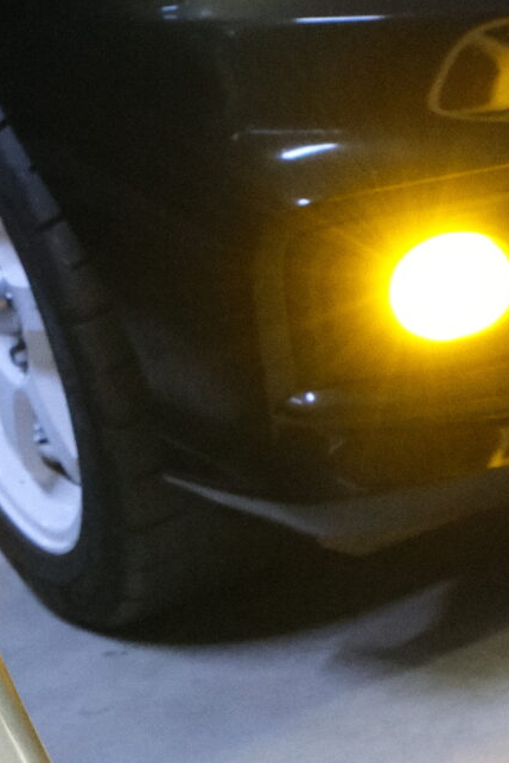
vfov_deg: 8.6
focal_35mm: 239
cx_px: -114
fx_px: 5066
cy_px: 791
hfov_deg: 5.7
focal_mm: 40.3
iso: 6400
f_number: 5.6
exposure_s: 1/52
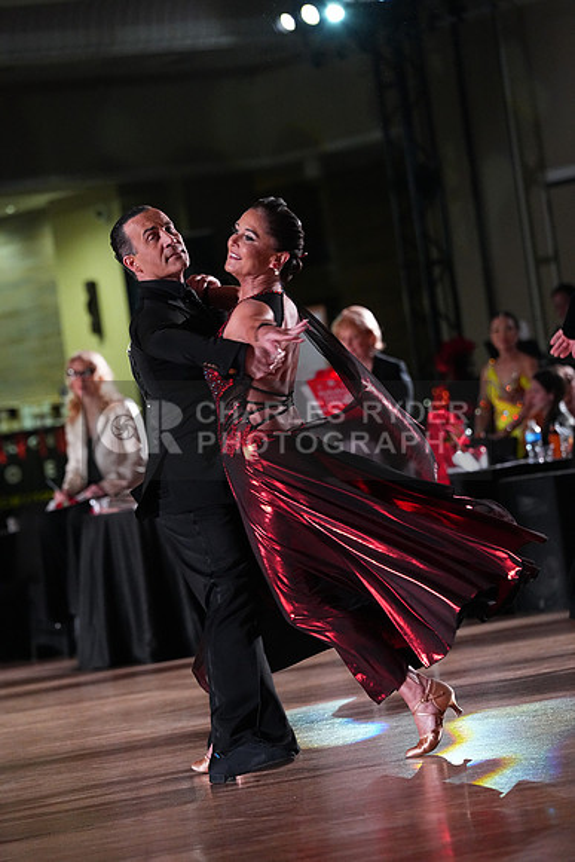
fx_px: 4788
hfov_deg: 6.9
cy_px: 431
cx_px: 288
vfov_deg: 10.3
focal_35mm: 200
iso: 8000
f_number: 5
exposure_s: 1/400
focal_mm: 200
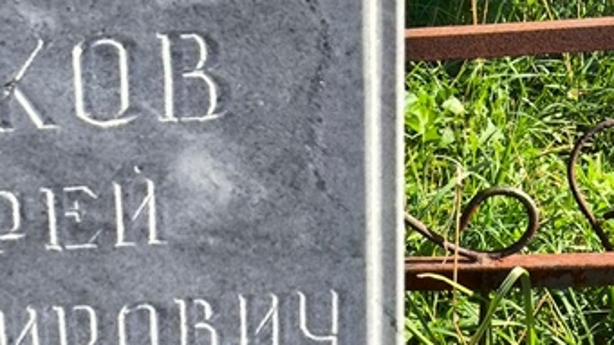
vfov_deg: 9.3
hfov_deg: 16.6
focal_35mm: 128
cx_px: 71
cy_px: 479
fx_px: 2083
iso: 50
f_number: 1.7
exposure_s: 1/590
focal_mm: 4.71
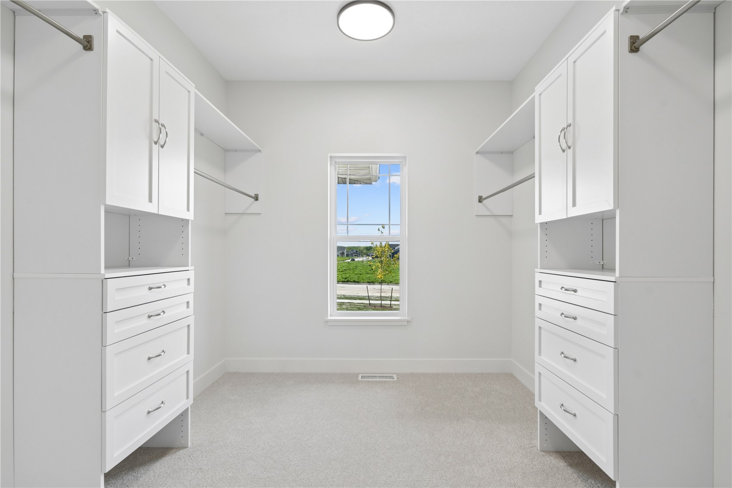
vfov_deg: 73.7
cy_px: 244
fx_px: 325
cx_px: 366
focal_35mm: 16
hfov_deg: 96.7
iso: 500
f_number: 8
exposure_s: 1/160
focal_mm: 16
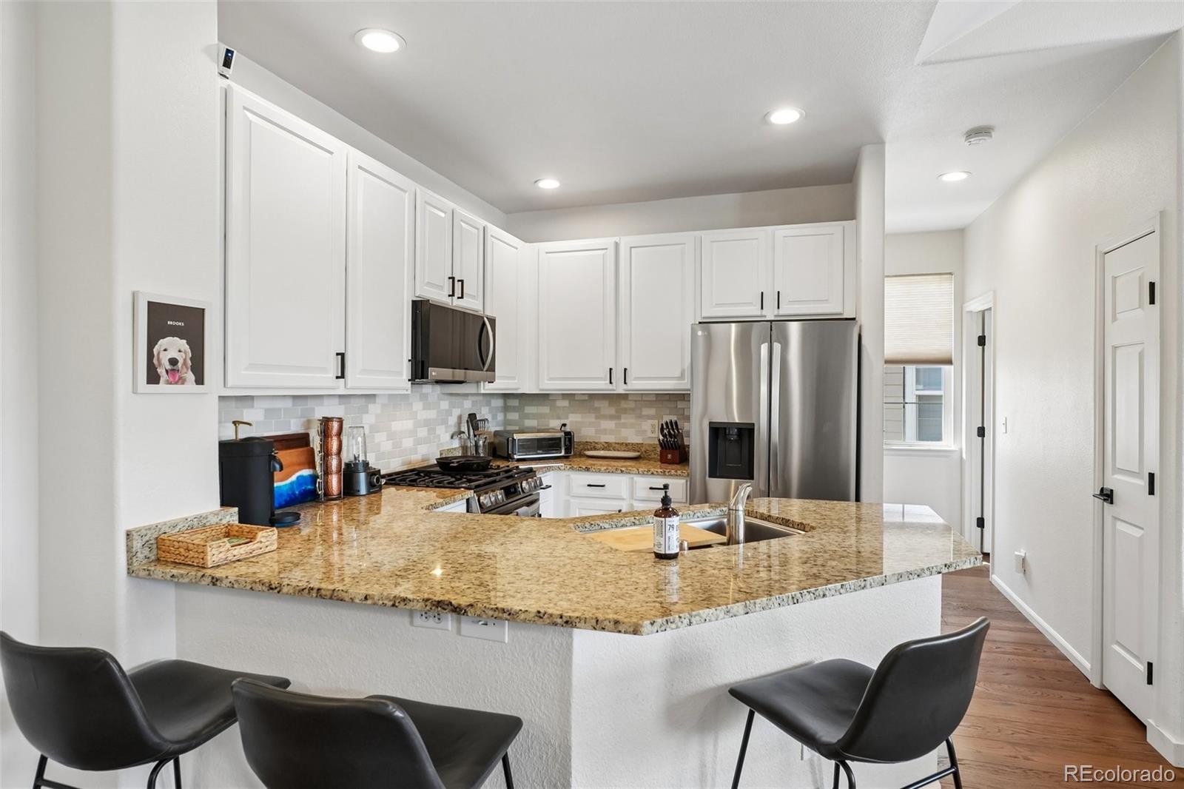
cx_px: 592
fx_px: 592
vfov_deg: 67.4
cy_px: 394
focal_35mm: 18
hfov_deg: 90.0
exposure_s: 1/30
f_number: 8
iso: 400
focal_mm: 12
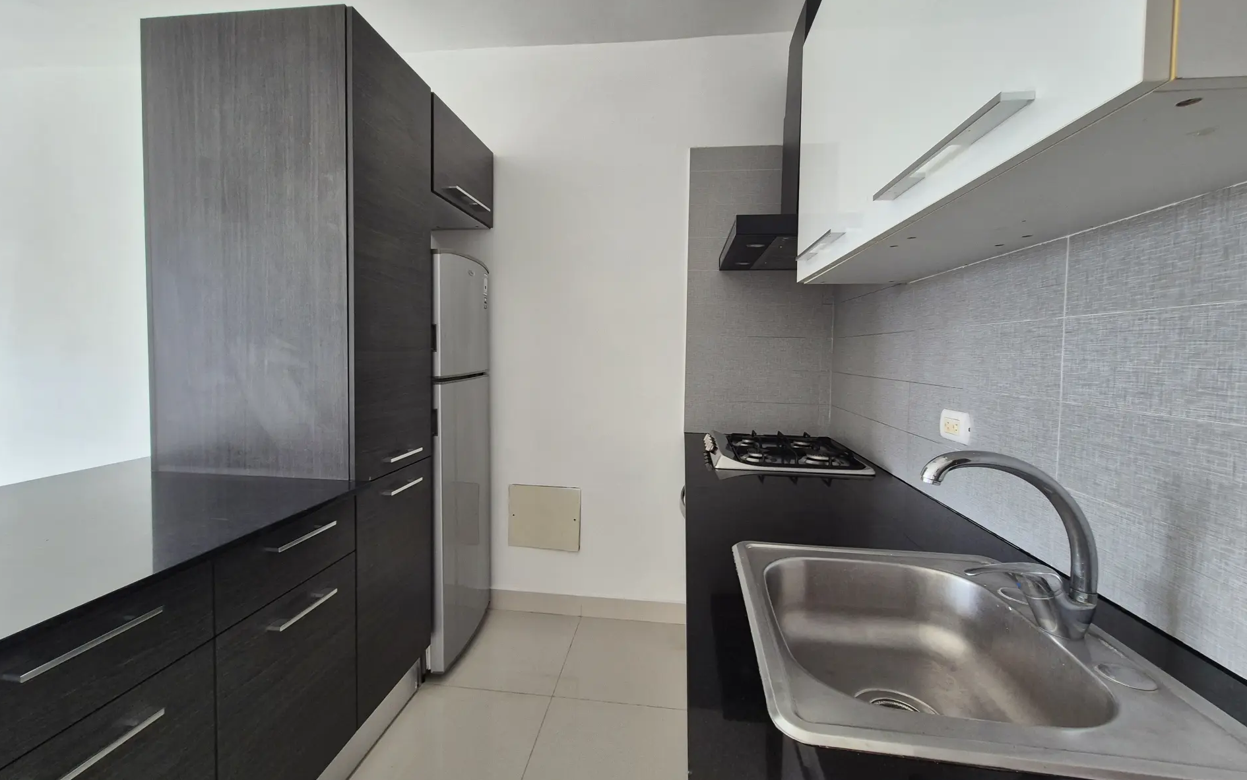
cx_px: 614
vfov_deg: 78.6
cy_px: 377
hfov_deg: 105.3
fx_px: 476
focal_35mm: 14
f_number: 2.2
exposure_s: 1/60
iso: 80
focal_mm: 2.2
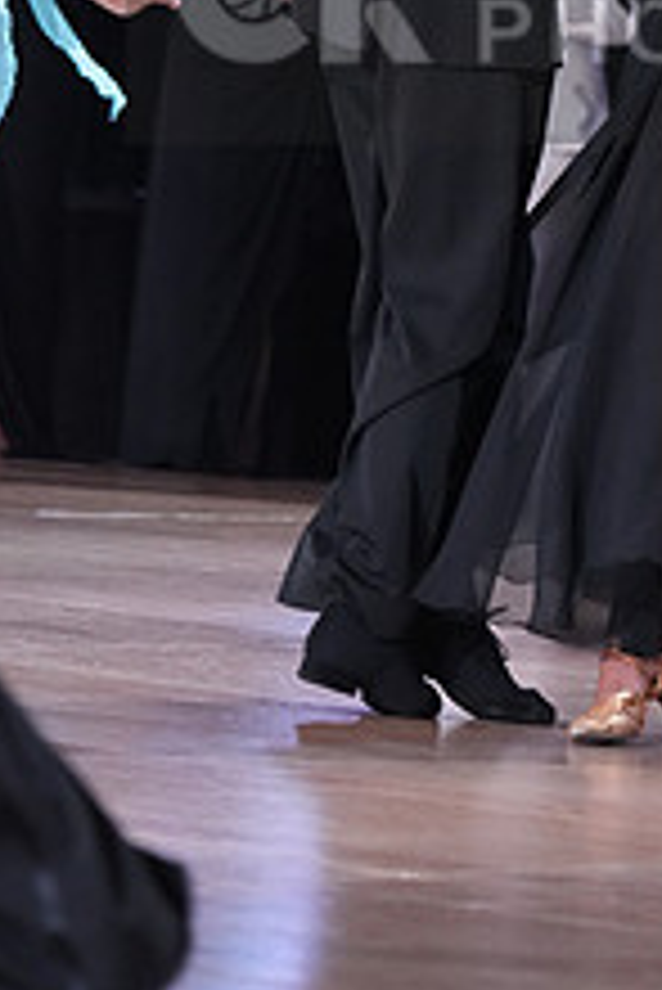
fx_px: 7628
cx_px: 750
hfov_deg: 5.0
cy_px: -4
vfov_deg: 7.4
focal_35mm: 277
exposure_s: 1/250
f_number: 4
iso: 3200
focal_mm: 105
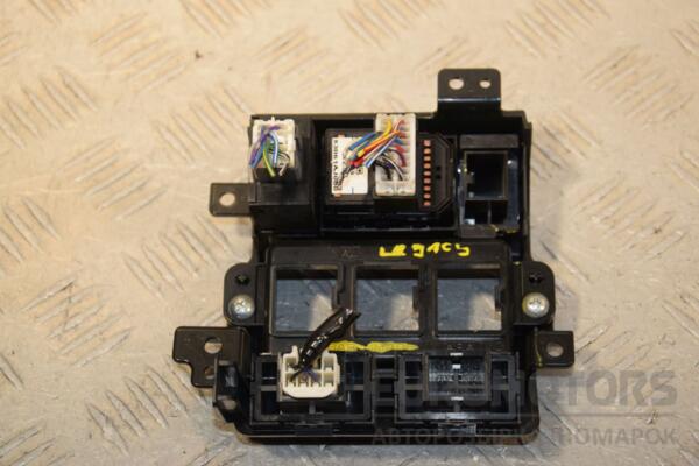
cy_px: 233
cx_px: 350
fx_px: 1922
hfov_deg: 20.6
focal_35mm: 99
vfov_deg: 13.8
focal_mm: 66
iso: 800
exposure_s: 1/200
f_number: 7.1
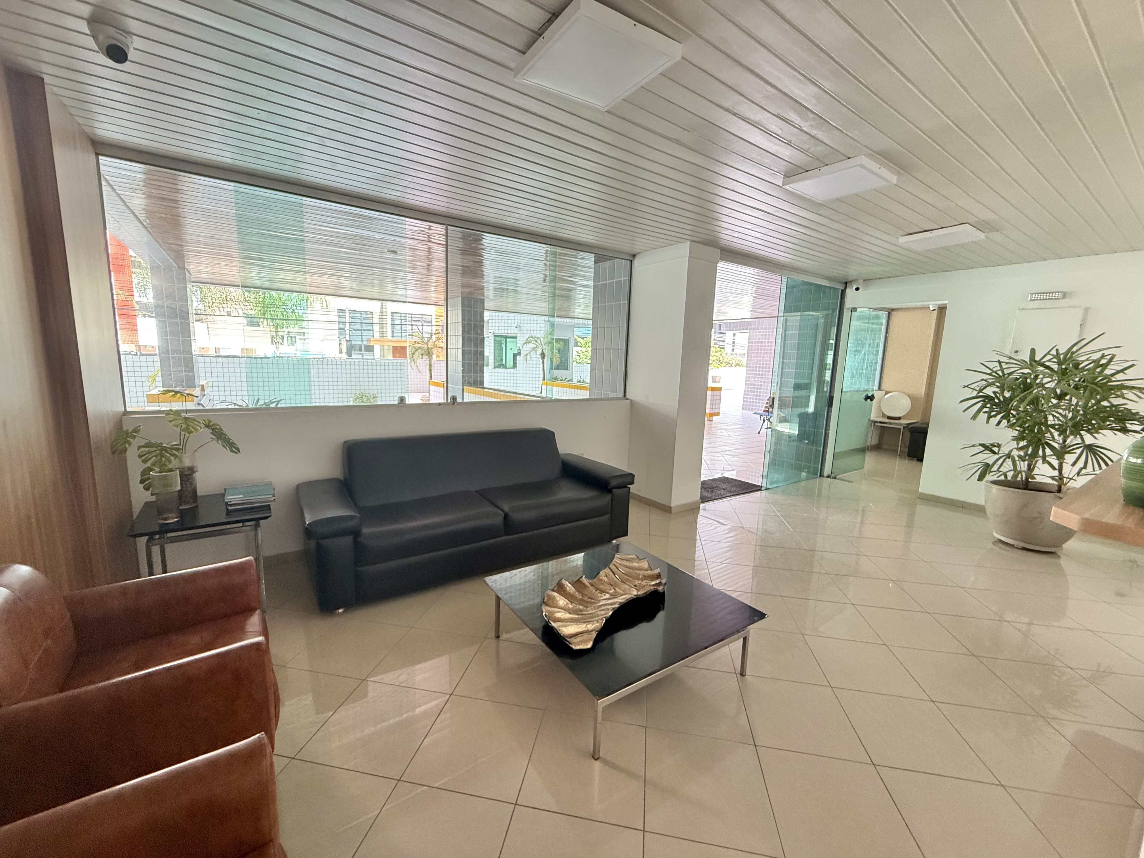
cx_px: 572
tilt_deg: -8.0
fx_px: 463
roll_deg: -1.3
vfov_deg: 85.7
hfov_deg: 102.1
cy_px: 429
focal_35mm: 14
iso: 320
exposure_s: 1/99
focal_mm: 2.22
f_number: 2.2
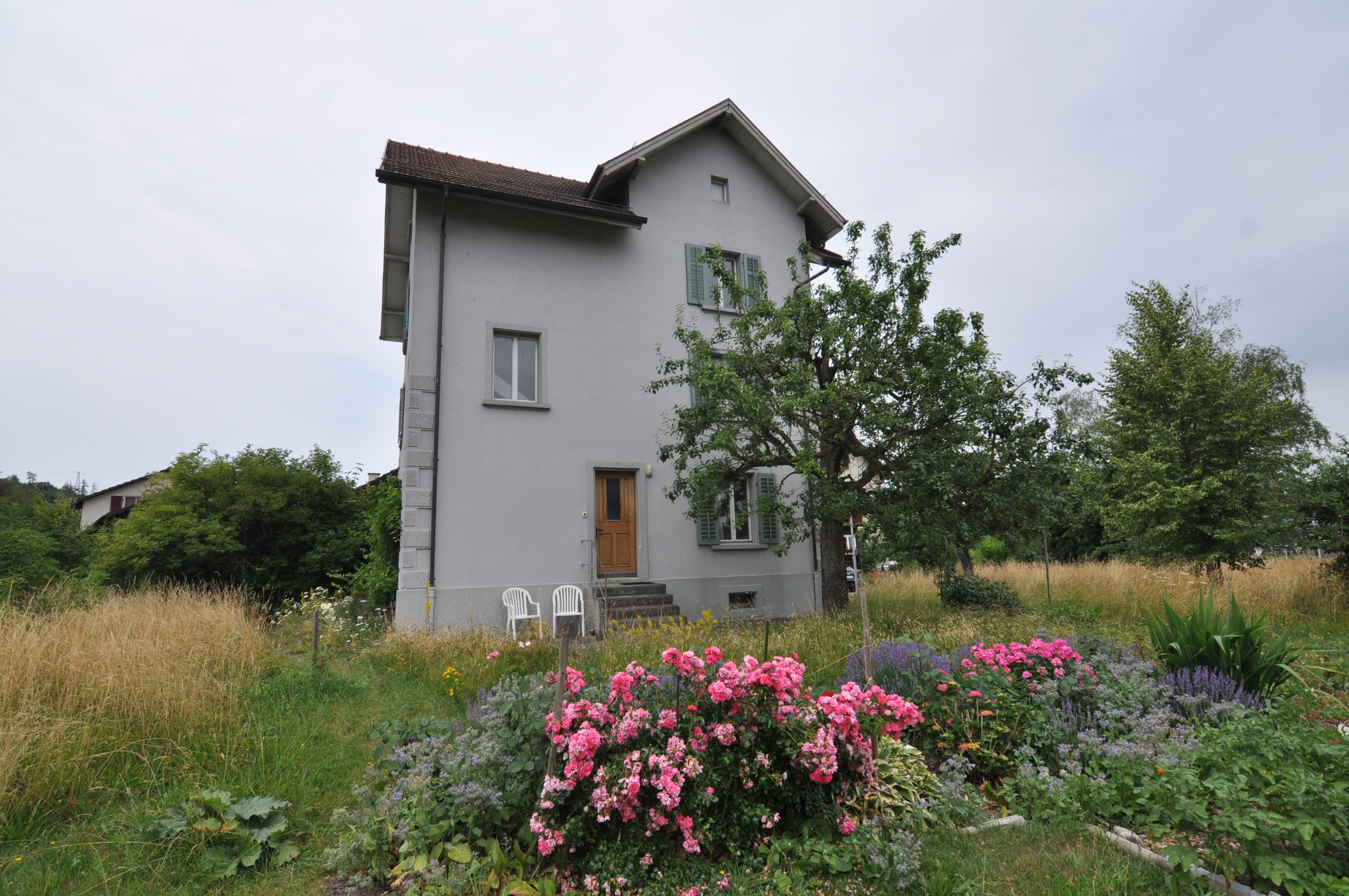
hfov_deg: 95.0
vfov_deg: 71.9
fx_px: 618
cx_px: 674
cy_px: 448
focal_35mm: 16
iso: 200
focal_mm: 11
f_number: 7.1
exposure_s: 1/200
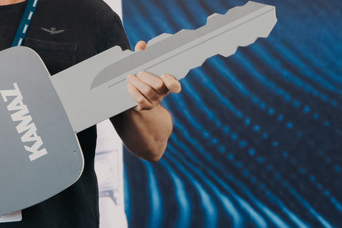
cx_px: -62
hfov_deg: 9.5
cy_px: 29
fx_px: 2033
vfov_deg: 6.4
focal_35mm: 214
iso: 500
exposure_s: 1/125
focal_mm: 70
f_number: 4.5
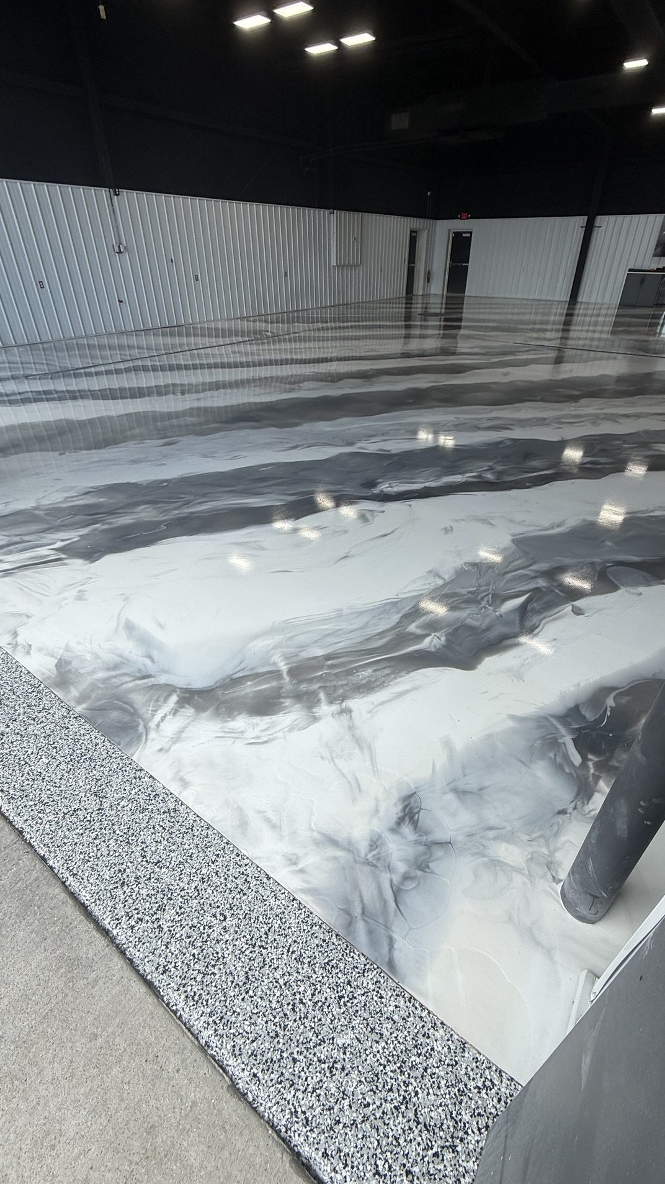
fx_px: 502
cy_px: 581
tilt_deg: -32.4
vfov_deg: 99.4
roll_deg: -1.7
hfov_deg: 67.0
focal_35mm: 16
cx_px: 343
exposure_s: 1/554
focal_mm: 2.22
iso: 50
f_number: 2.2
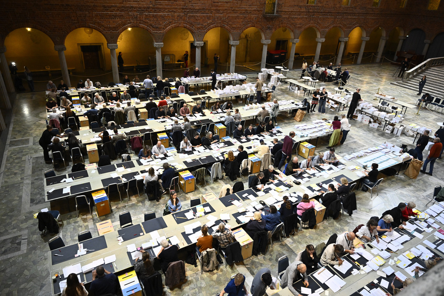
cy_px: 148
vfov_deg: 53.1
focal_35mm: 24
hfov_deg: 73.8
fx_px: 296
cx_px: 222
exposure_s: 1/200
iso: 2000
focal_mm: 24
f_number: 3.5
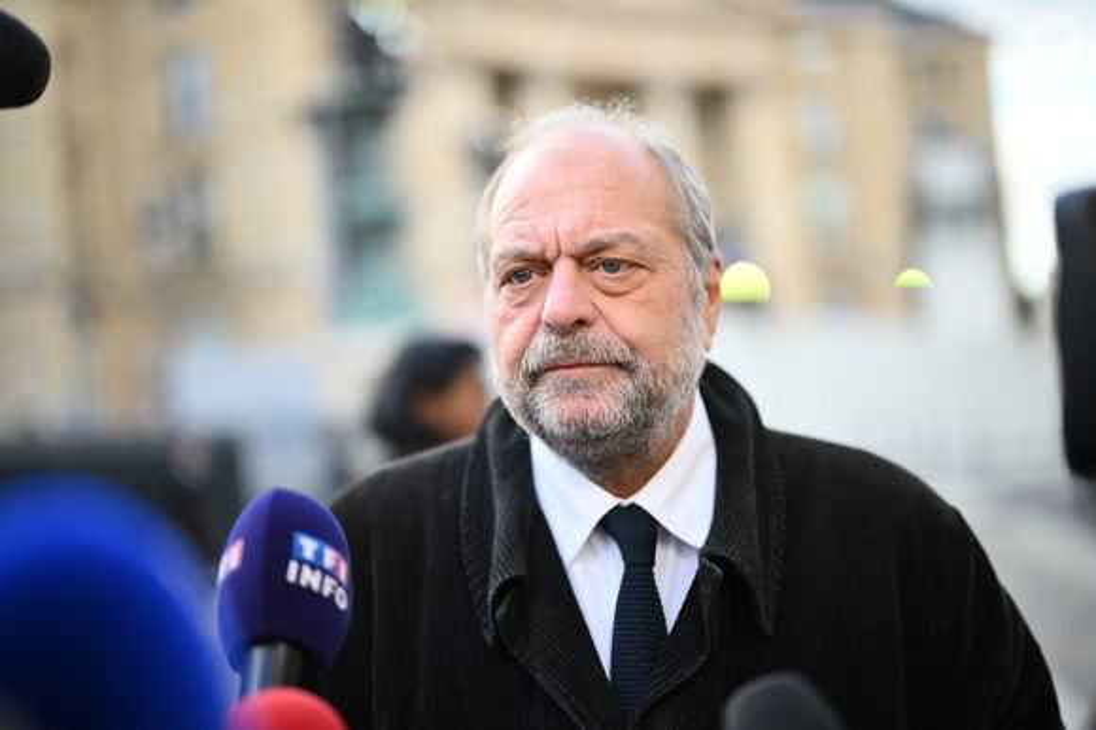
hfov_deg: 39.6
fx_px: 1521
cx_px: 548
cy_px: 365
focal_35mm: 50
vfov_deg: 27.0
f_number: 1.2
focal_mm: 50
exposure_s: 1/5000
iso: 640
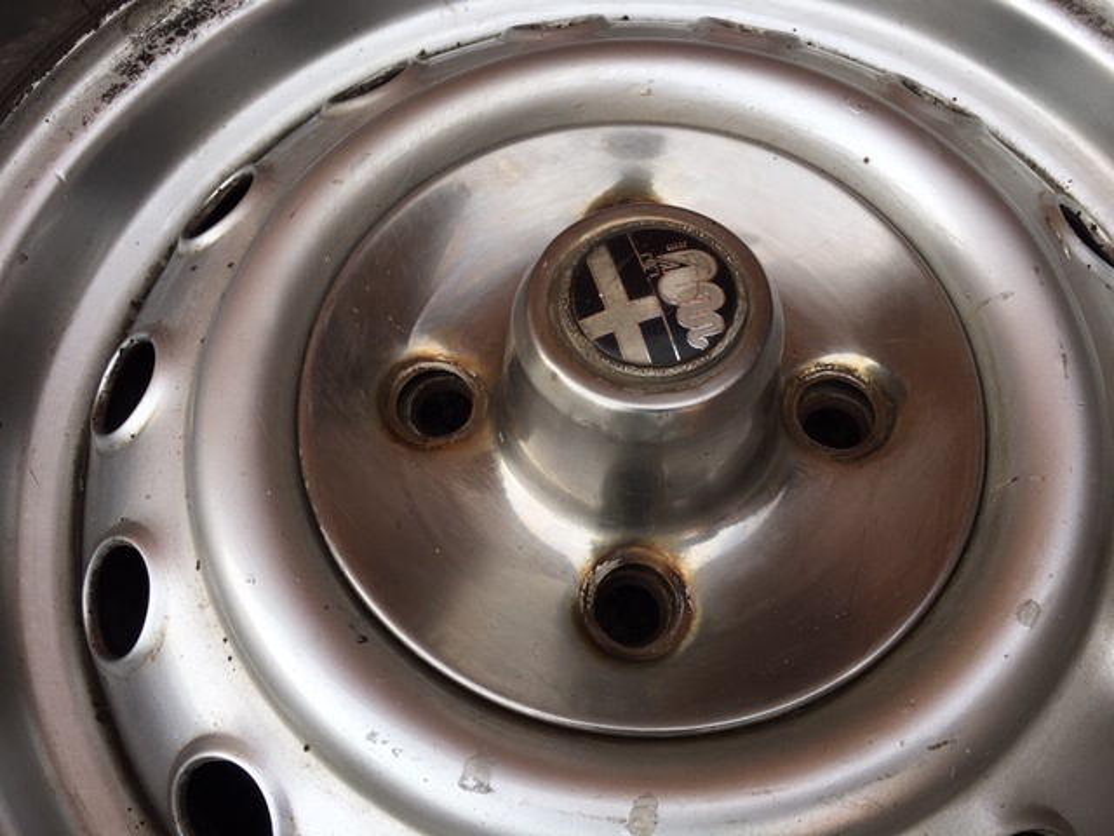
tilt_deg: -64.8
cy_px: 418
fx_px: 933
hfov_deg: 61.7
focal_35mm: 29
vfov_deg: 48.2
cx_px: 557
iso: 25
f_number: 2.2
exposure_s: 1/161
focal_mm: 4.15
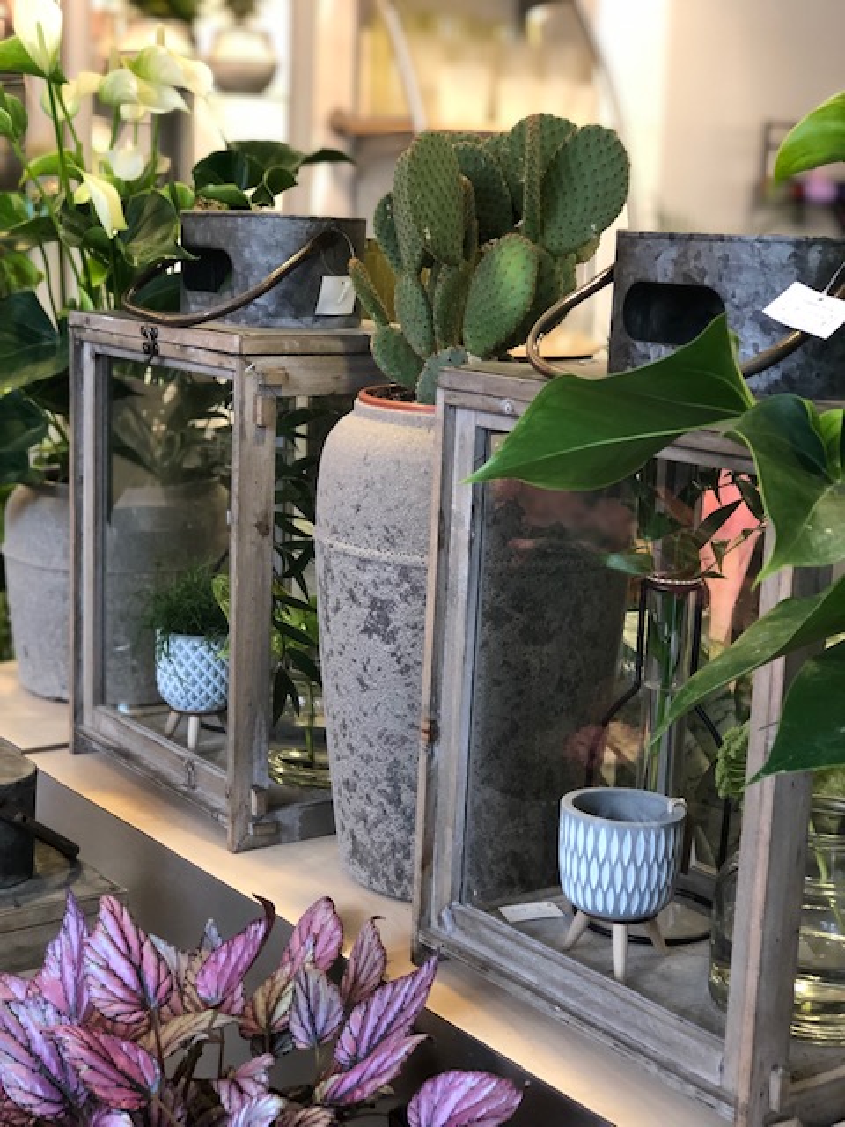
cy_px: 564
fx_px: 1855
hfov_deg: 25.7
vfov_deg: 33.8
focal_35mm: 57
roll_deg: -2.4
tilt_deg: -10.6
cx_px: 422
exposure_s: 1/33
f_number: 2.8
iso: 200
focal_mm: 6.6
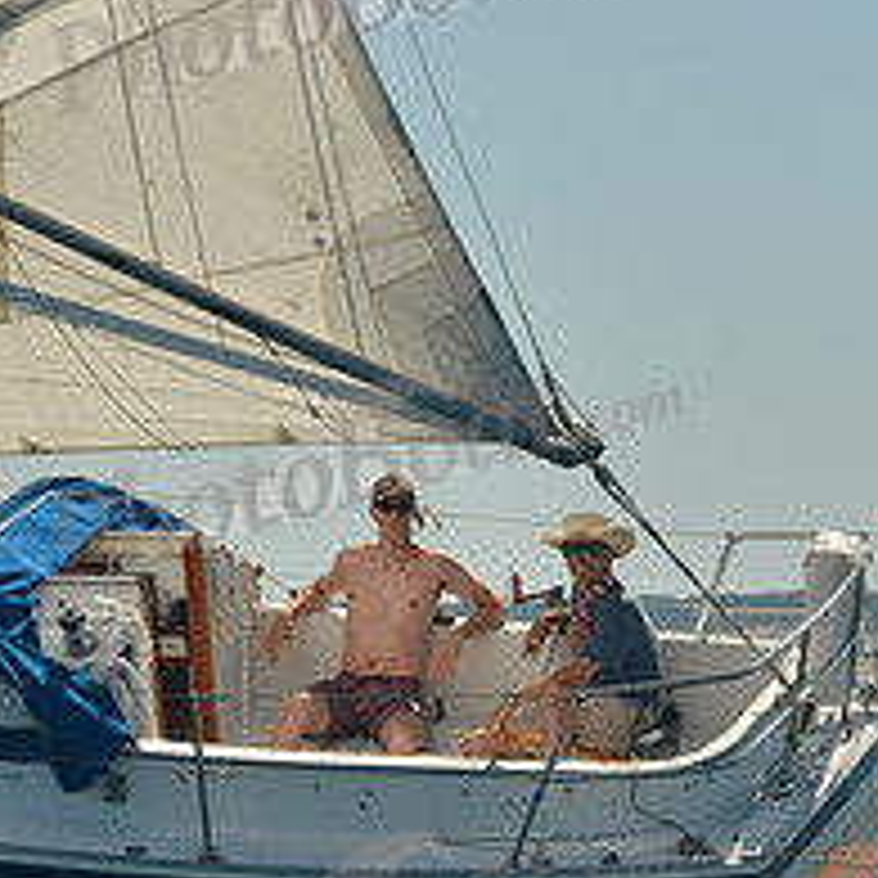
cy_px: 295
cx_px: -180
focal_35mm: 248
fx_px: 7117
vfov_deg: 7.1
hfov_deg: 7.0
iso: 280
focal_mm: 98
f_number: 8
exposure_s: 1/640
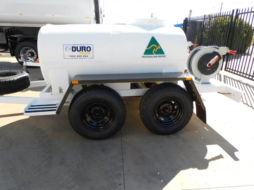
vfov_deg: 56.8
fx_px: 176
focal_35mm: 24
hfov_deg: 71.6
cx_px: 127
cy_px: 95
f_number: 3.3
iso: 125
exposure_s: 1/500
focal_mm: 4.3
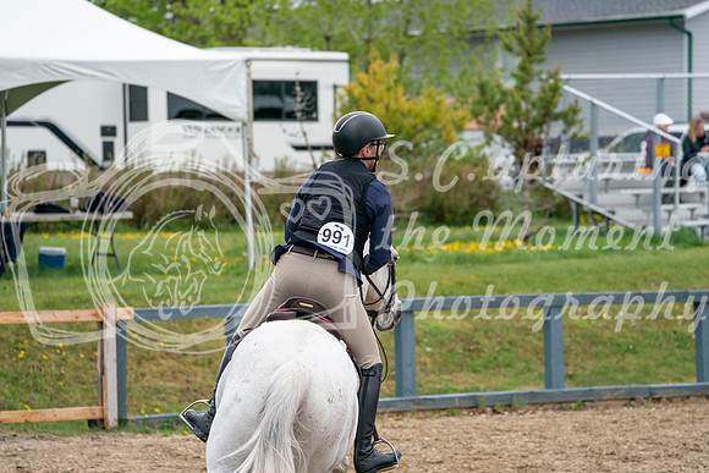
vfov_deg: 7.3
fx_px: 3723
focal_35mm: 189
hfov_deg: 10.9
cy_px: 236
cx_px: 354
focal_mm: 189
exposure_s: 1/1250
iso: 500
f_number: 5.6
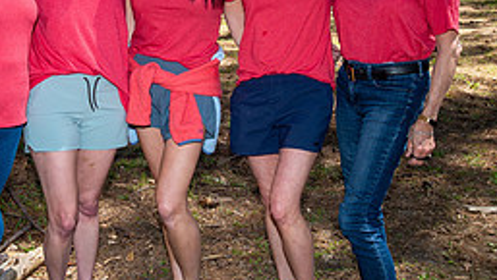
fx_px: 686
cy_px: 93
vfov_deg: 23.0
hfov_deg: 39.5
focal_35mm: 52
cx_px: 174
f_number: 6.3
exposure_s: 1/100
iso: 125
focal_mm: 22
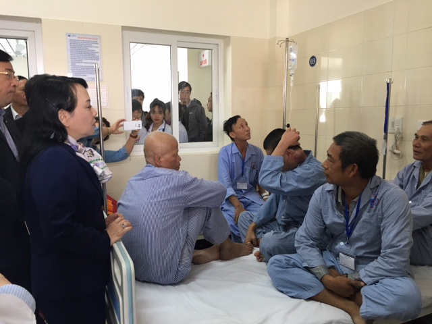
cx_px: 216
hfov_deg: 61.7
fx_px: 362
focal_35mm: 29
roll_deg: -1.0
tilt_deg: -7.1
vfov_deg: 48.2
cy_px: 162
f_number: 2.2
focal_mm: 4.15
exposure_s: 1/33
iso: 100
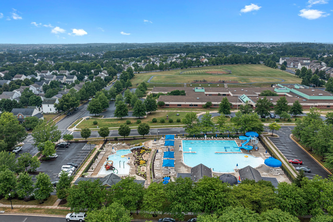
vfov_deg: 46.4
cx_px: 166
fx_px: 259
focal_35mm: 28
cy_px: 111
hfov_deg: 65.5
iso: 100
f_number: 4
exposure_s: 1/320
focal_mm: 10.26
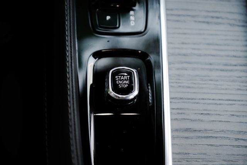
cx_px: 124
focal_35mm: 52
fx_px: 357
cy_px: 82
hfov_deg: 38.2
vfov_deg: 26.0
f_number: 2.8
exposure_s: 1/200
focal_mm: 52
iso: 1250
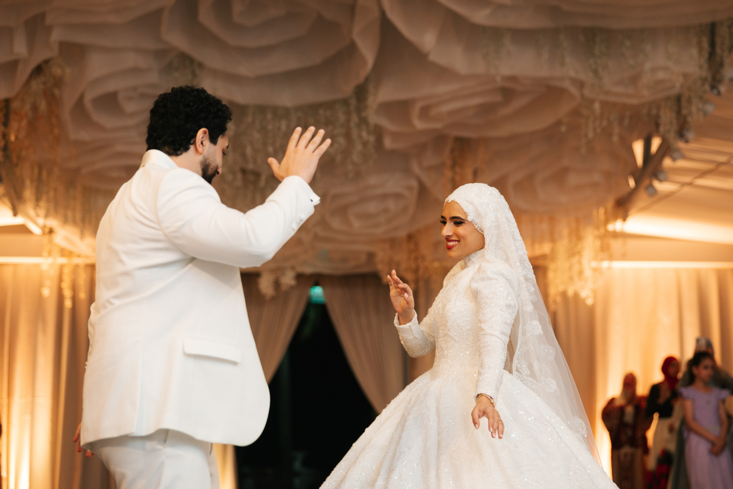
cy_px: 244
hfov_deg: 27.0
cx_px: 366
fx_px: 1525
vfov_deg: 18.2
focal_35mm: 75
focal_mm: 73
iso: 640
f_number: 2.8
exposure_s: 1/200
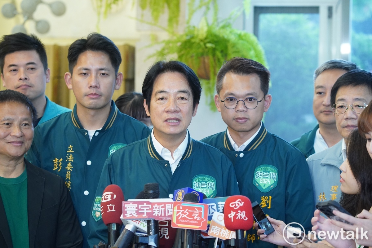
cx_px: 186
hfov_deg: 17.1
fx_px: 1240
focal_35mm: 120
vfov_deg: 11.4
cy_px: 124
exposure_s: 1/100
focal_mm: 120
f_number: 5.6
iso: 5000
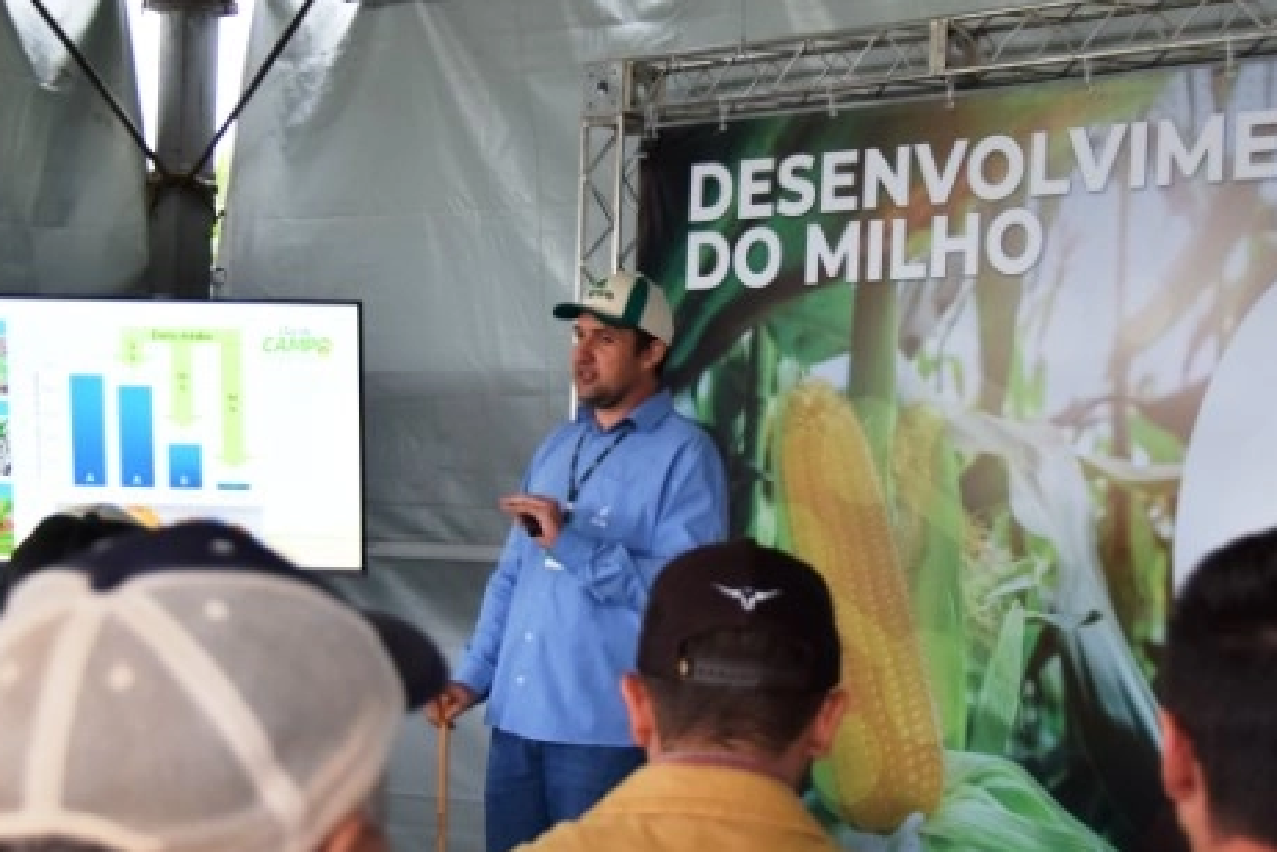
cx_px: 688
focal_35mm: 68
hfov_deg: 29.7
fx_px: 2404
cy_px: 481
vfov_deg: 20.1
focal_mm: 29
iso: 800
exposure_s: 1/80
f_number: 4
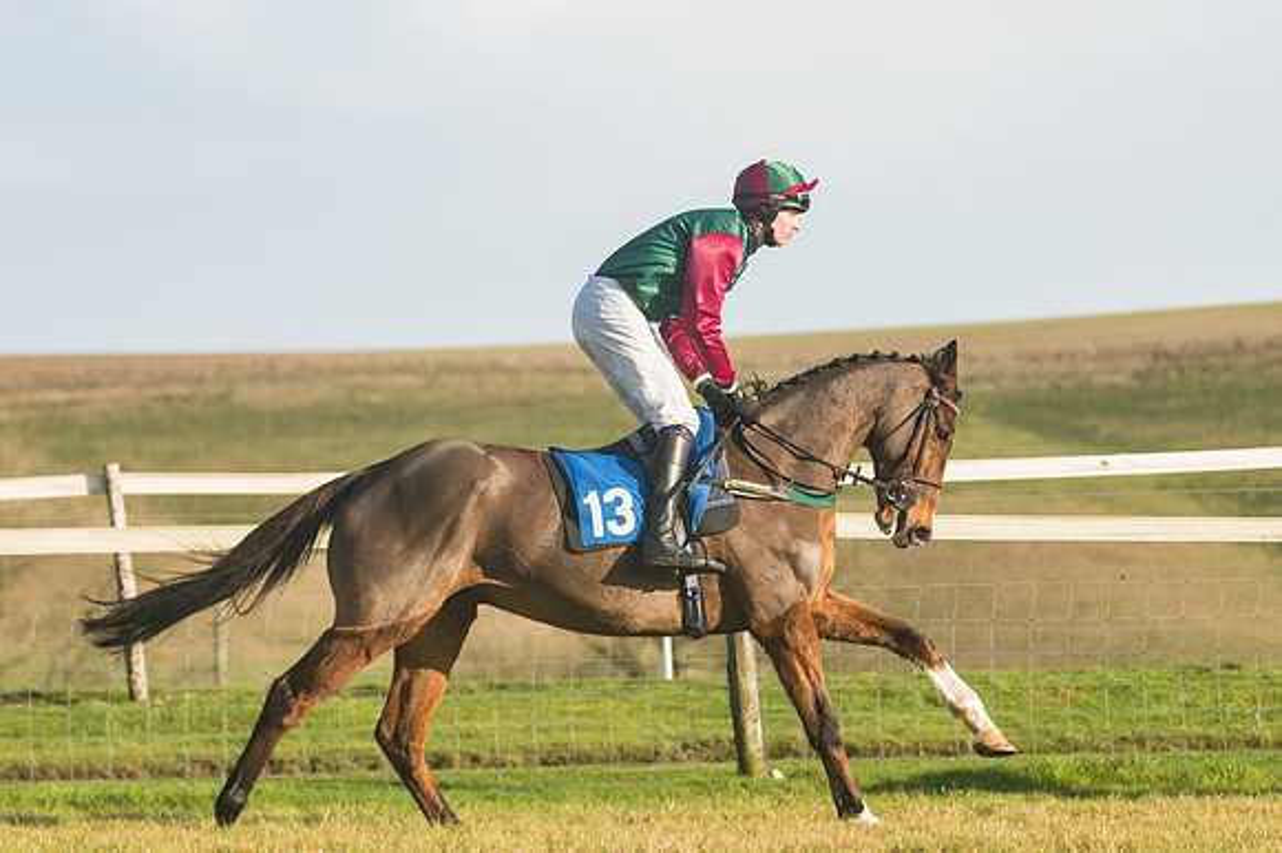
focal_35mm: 232
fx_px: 8257
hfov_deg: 8.9
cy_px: 426
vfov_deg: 5.9
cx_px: 641
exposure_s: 1/4000
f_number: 5
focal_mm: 155
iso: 400
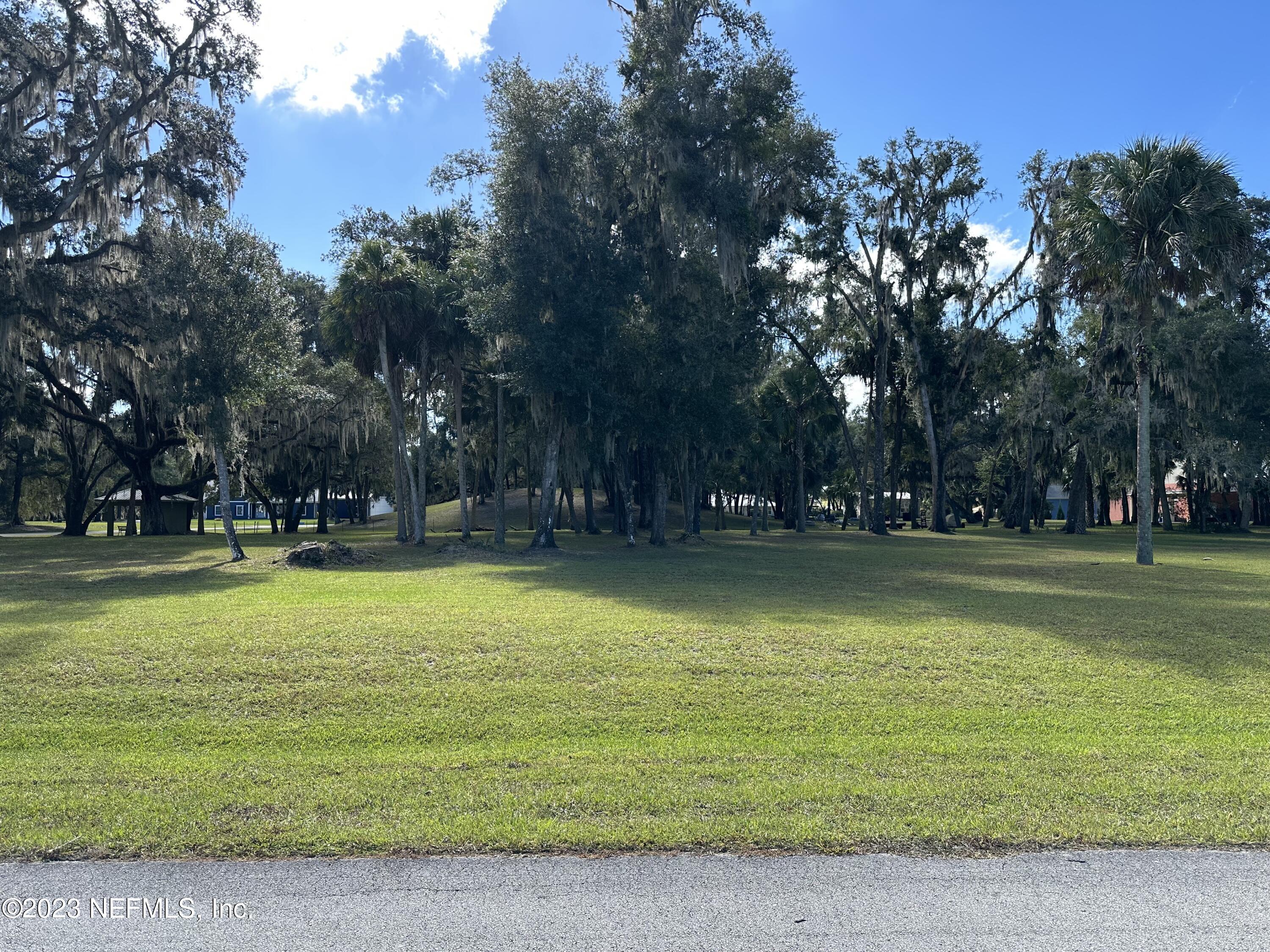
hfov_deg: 71.6
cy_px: 476
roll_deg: -0.3
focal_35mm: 24
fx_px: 881
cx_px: 635
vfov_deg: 56.8
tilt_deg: +1.1
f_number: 1.78
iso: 80
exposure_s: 1/1339
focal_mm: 6.86
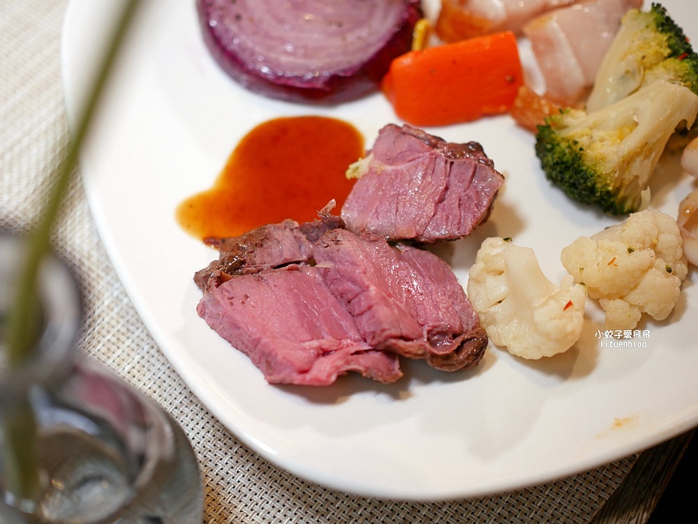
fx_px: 1009
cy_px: 262
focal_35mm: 50
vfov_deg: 29.1
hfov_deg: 38.2
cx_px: 349
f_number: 1.8
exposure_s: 1/60
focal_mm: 25
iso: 400
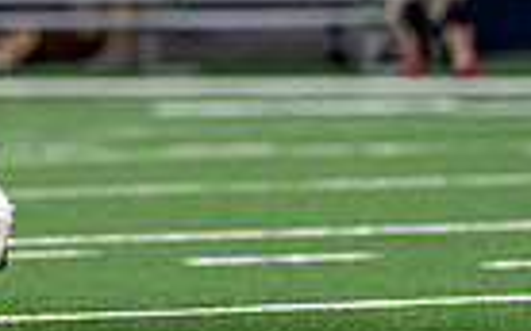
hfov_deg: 2.6
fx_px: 11756
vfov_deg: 1.6
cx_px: -199
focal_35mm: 813
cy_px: -270
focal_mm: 153
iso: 5000
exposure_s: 1/2000
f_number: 2.8
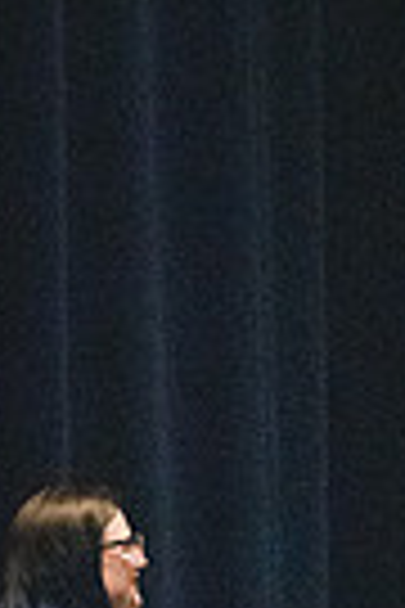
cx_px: 245
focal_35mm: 510
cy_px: 896
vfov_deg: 4.0
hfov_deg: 2.7
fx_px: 8606
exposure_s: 1/400
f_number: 3.2
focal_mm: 102
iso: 10000
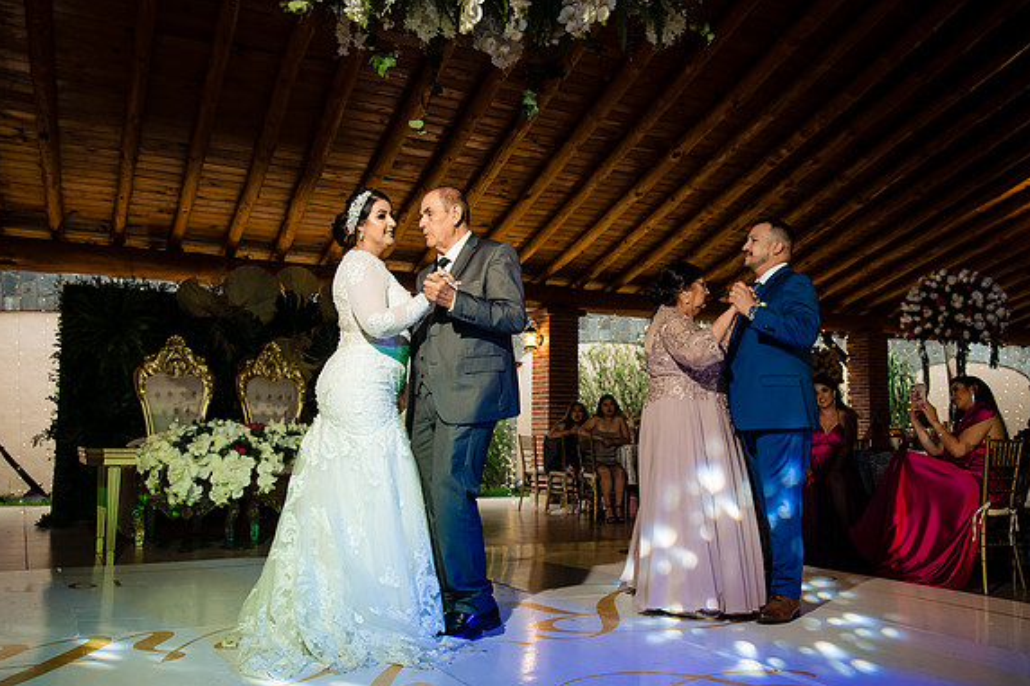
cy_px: 347
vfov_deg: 39.9
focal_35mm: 33
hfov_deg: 57.2
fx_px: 944
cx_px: 515
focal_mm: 31
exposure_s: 1/200
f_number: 5.6
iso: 2000
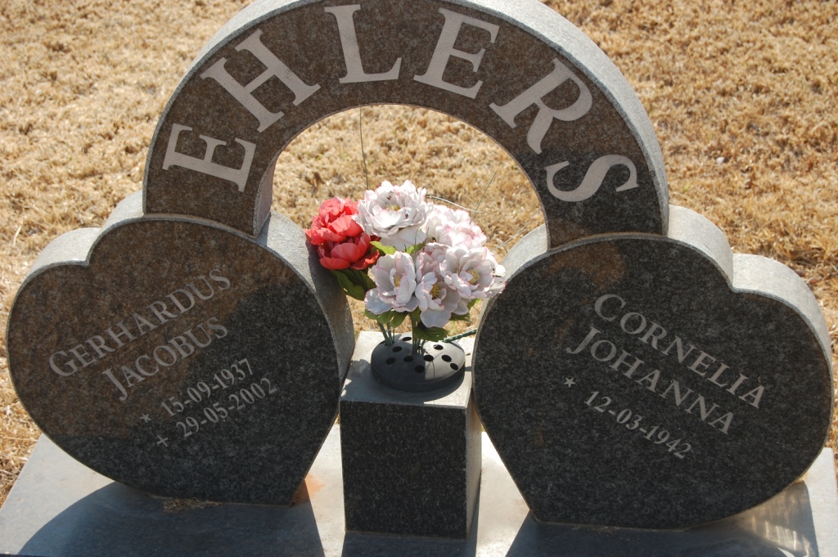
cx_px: 419
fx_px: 1744
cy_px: 278
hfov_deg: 27.0
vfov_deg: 18.2
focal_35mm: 75
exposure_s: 1/200
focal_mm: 50
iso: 200
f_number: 7.1
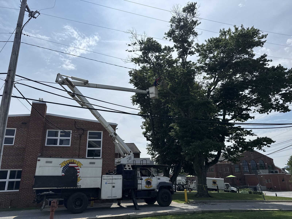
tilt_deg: +17.6
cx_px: 146
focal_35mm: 24
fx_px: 202
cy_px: 110
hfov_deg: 71.6
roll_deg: +2.2
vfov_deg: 56.8
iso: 80
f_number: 1.78
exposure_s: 1/14286
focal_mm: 6.76
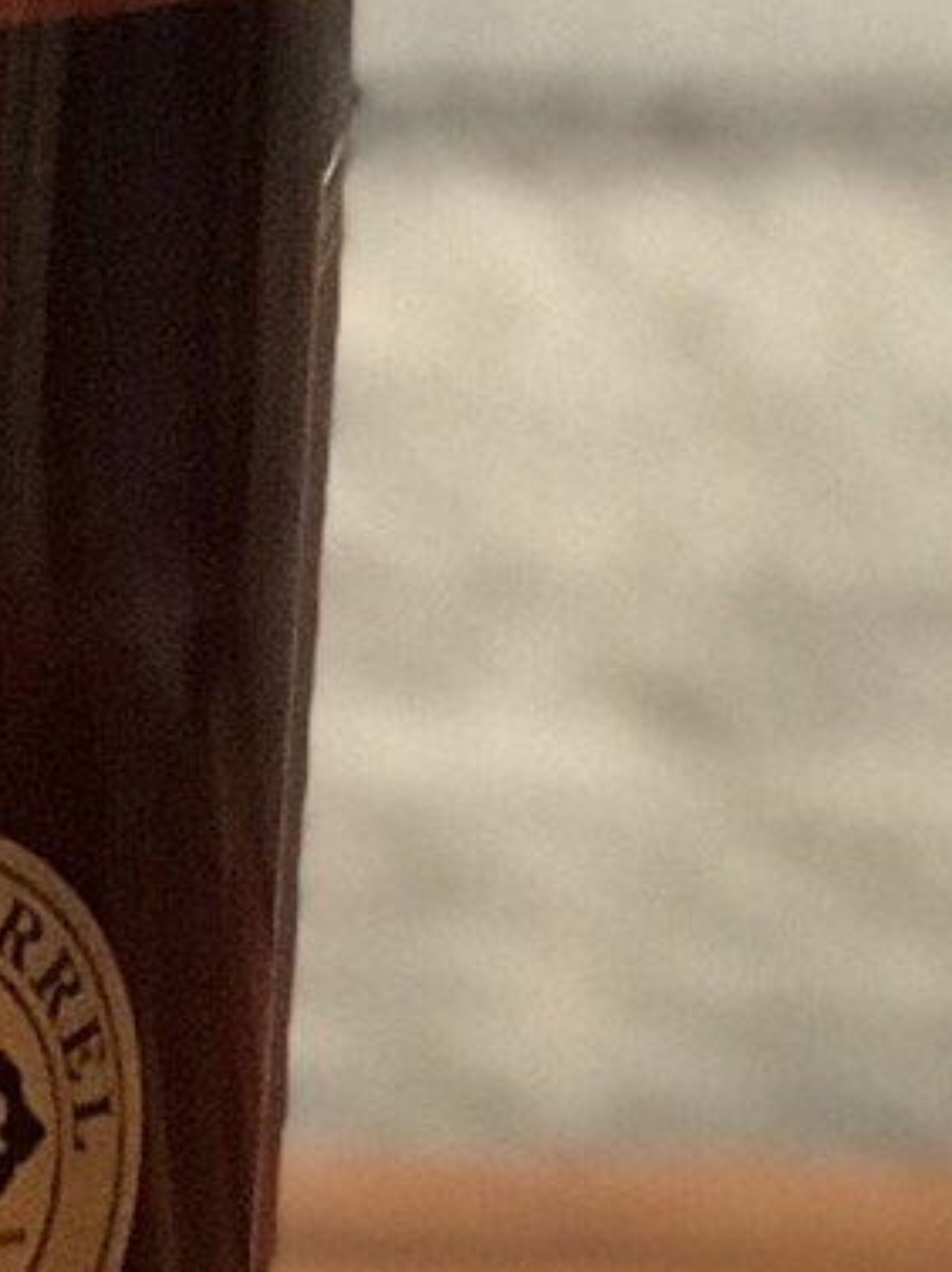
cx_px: -361
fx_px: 11387
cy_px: -547
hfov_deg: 4.8
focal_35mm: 310
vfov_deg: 6.3
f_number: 2.8
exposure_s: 1/60
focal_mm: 6.6
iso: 640
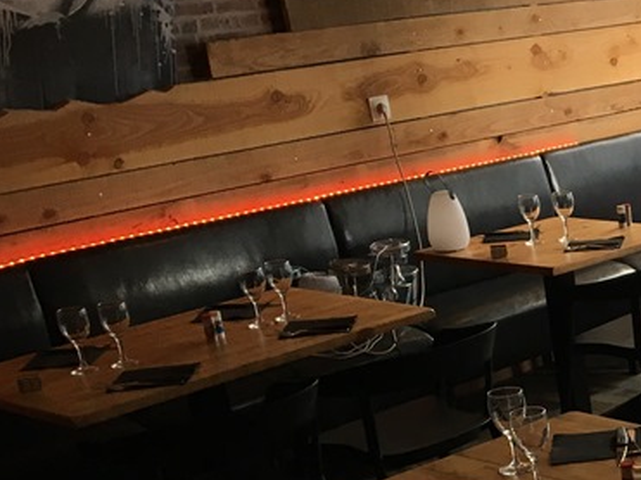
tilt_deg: -18.4
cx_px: 843
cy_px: 444
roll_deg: +3.8
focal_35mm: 80
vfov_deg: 18.1
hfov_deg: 21.9
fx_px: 1481
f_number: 2.2
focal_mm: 4.15
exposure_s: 1/33
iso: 40
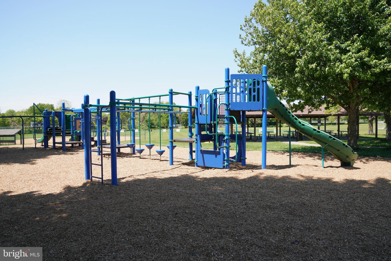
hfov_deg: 73.7
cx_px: 196
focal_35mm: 24
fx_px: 261
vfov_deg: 53.1
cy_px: 130
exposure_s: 1/80
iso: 125
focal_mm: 24
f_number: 9
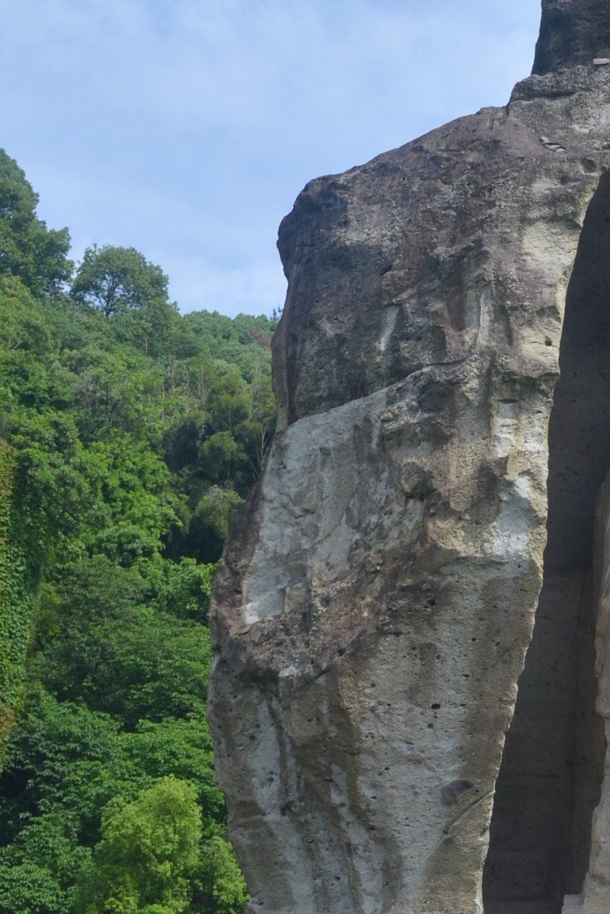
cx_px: 691
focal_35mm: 466
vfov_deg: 4.4
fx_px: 11847
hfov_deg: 2.9
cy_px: 548
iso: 100
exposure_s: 1/323
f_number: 9
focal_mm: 135
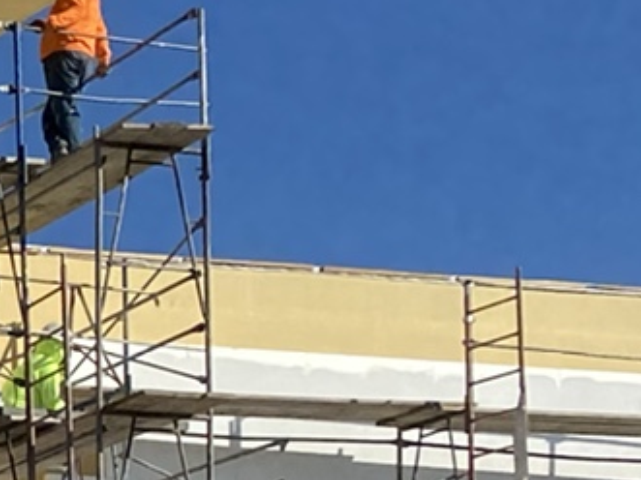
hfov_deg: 10.0
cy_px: 821
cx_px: -1160
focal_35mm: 157
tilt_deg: -2.8
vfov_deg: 9.1
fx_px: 2906
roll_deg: -3.4
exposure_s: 1/4608
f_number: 1.8
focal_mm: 4.25
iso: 32
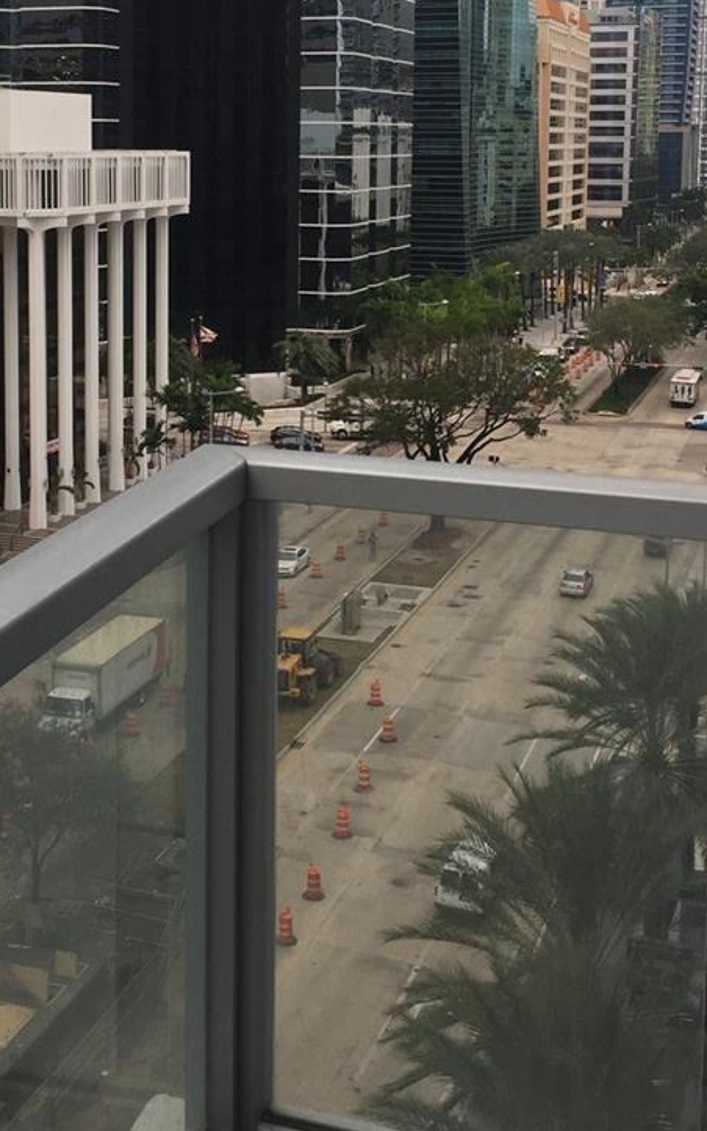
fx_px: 1572
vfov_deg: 38.8
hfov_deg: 25.2
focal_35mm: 51
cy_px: 322
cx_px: 211
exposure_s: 1/416
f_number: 2.2
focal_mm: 4.15
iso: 32
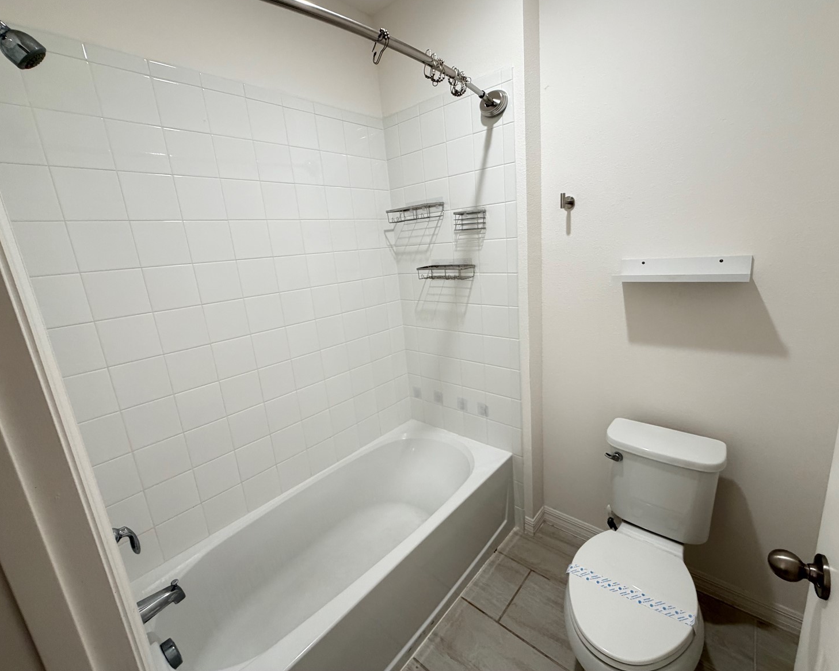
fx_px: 372
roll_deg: +4.6
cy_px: 328
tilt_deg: -12.9
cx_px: 438
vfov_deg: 84.0
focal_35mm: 15
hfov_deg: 96.7
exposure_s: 1/60
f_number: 2.2
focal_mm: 2.22
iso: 250
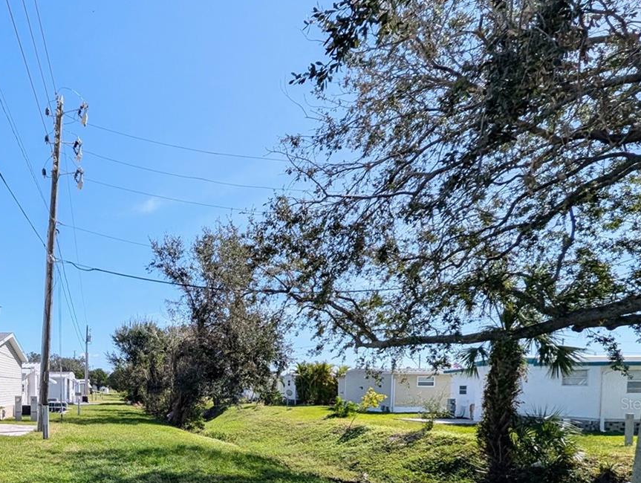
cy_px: 403
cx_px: 99
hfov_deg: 63.1
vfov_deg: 52.3
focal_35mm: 24
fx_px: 445
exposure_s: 1/2114
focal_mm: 1.95
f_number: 2.2
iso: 49
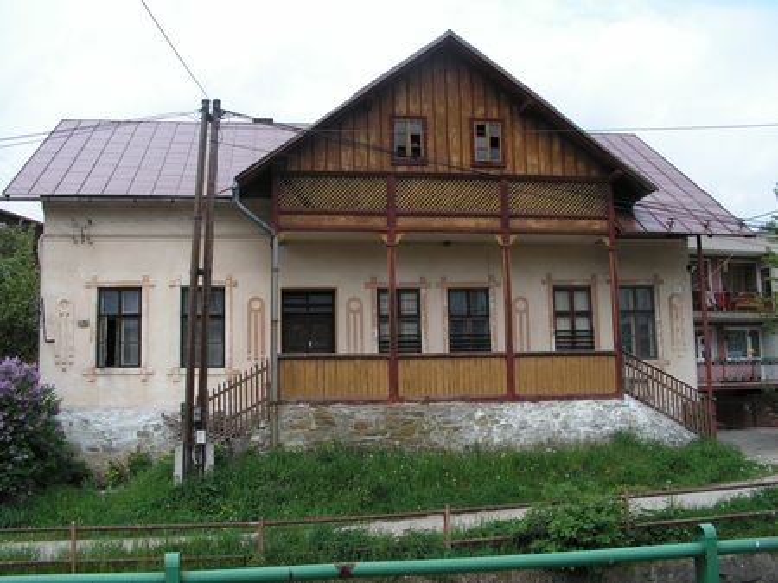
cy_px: 292
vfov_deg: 39.6
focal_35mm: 36
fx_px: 809
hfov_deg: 51.4
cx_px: 389
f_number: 4.8
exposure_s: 1/250
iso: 50
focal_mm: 6
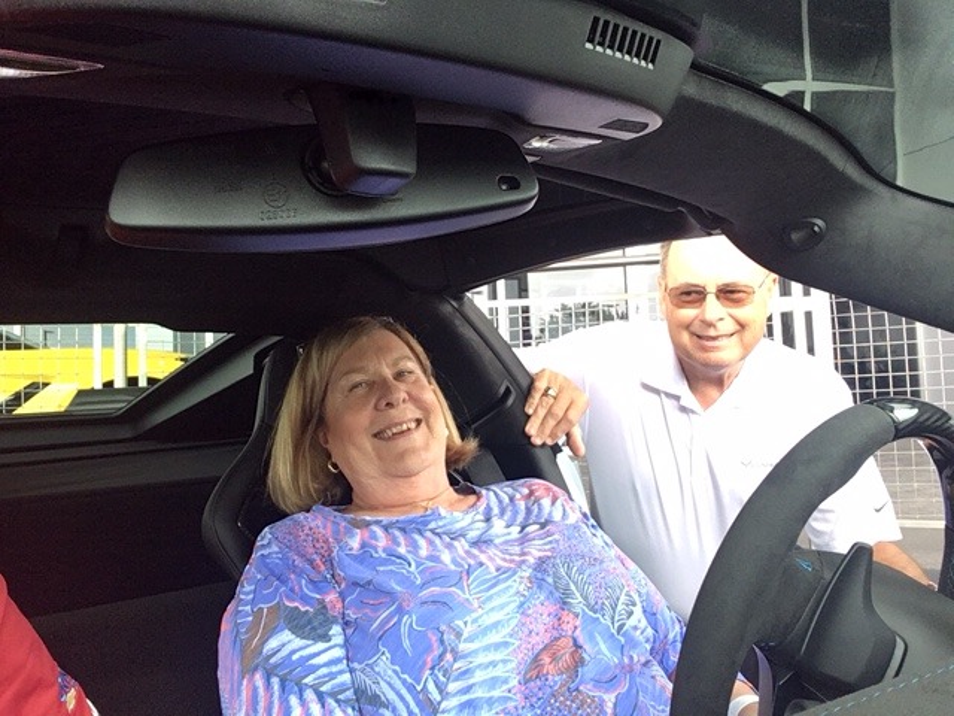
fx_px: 854
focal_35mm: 31
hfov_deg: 58.4
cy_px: 358
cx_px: 477
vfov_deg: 45.4
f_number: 2.4
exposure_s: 1/120
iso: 64
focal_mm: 2.15
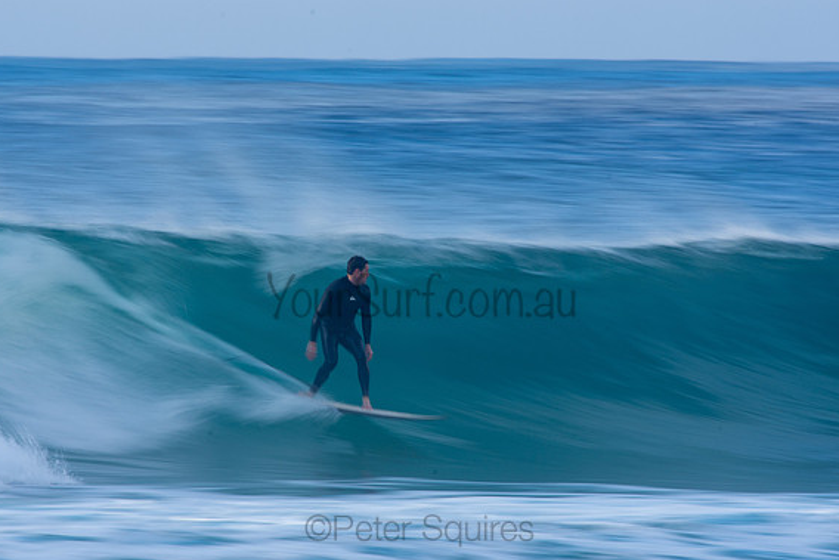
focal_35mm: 735
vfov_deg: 1.9
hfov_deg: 2.8
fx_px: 17133
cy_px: 283
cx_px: 420
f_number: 18
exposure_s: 1/25
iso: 100
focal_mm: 480
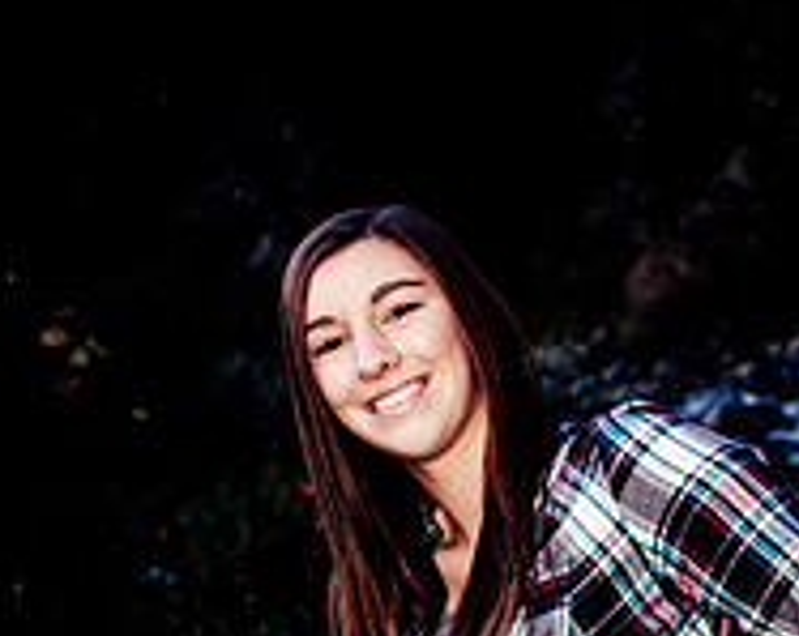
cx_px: 498
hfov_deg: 18.3
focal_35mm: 105
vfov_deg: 14.4
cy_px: 657
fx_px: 2482
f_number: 2.8
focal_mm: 31
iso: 400
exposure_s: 1/60
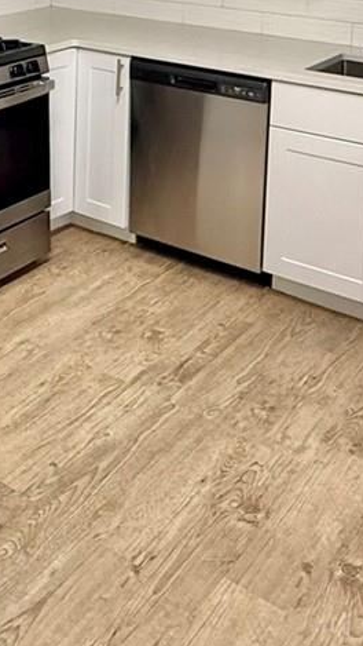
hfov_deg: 22.4
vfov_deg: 36.2
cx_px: 28
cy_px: 10
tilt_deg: -8.2
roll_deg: +0.2
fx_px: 889
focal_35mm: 52
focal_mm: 2.22
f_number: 2.2
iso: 200
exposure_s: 1/120
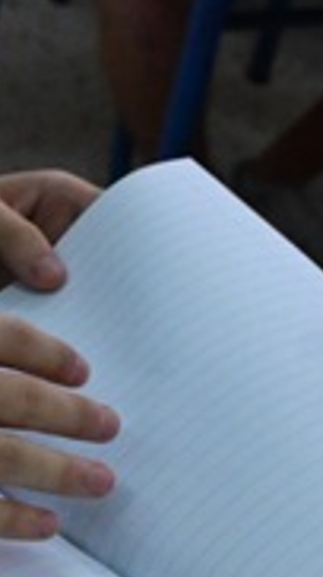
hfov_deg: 7.0
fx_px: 2498
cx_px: -472
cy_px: 777
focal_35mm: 164
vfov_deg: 12.7
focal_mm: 31.5
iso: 8000
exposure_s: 1/1250
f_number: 6.3
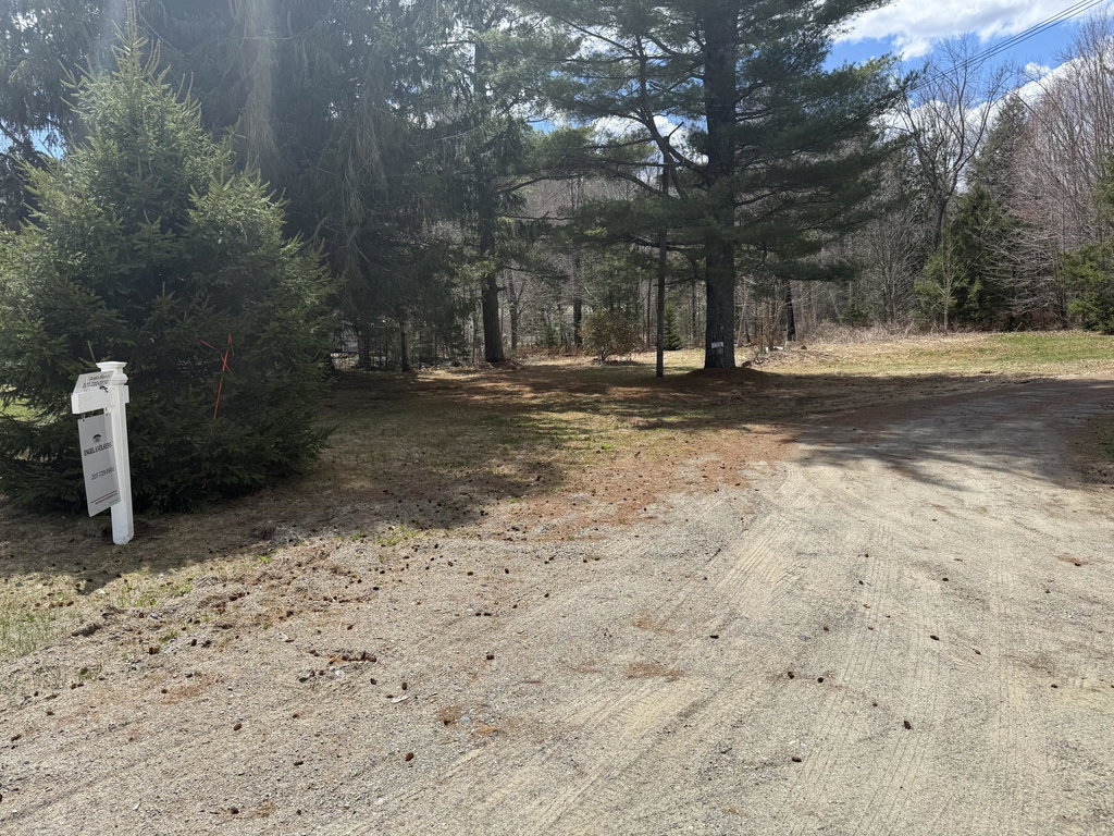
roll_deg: +1.3
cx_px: 557
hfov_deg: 71.6
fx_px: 772
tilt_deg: -6.4
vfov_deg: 56.8
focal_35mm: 24
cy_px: 418
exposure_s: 1/4405
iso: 80
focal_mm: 6.76
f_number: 1.78
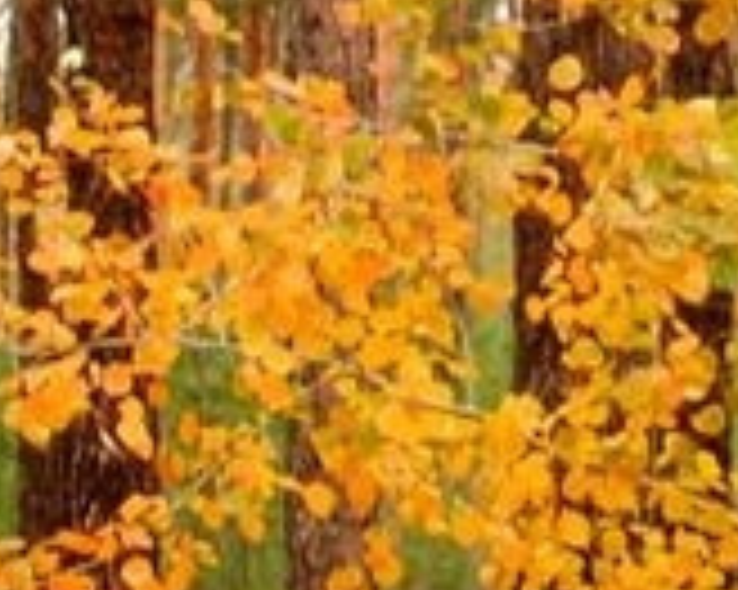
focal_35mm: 463
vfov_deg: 3.3
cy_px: -16
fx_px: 10107
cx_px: 1692
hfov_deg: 4.1
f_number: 6.3
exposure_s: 1/60
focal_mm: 42
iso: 400
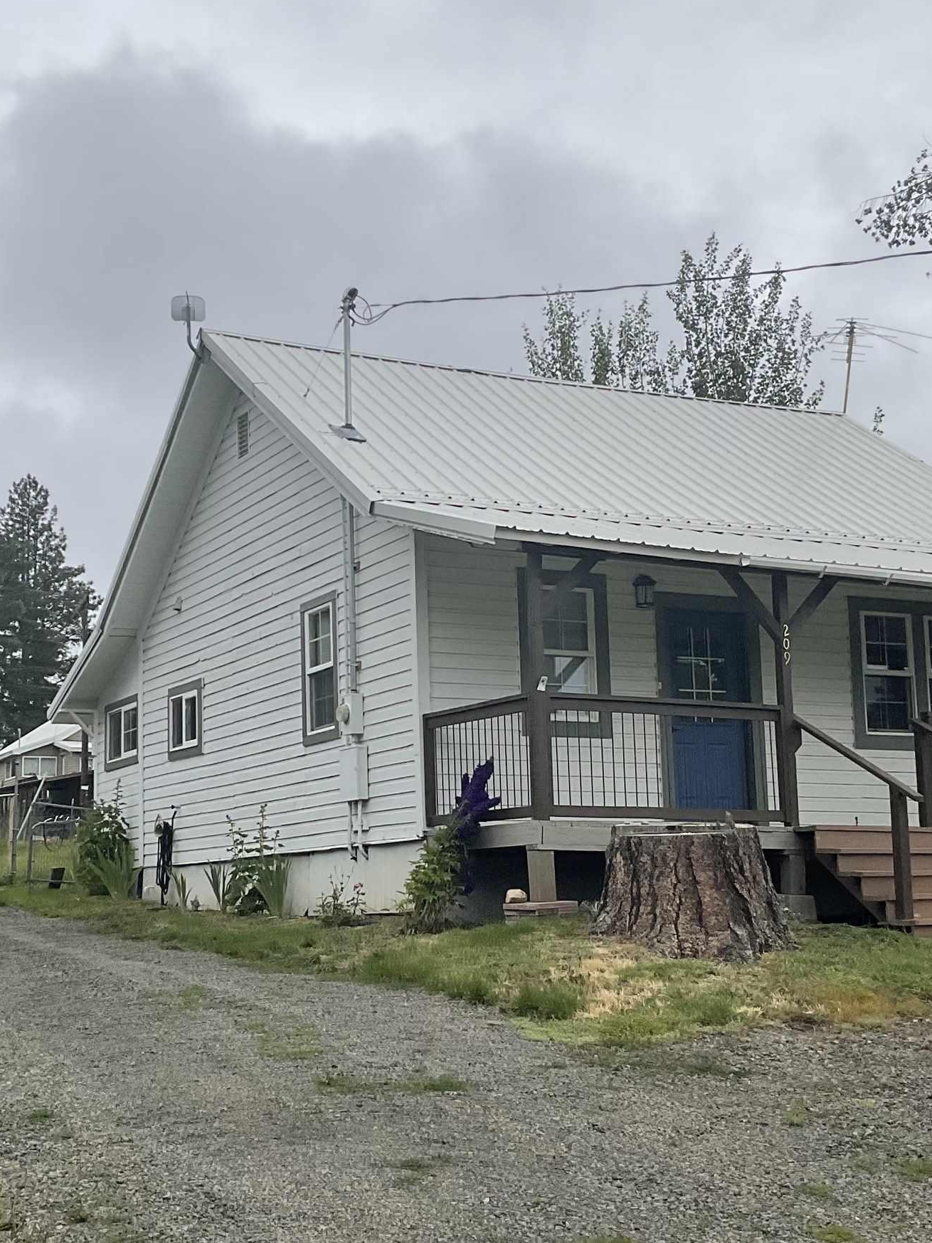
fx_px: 1831
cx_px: 407
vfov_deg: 37.5
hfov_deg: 28.5
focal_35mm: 51
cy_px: 644
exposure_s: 1/3322
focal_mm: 3
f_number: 1.8
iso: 16
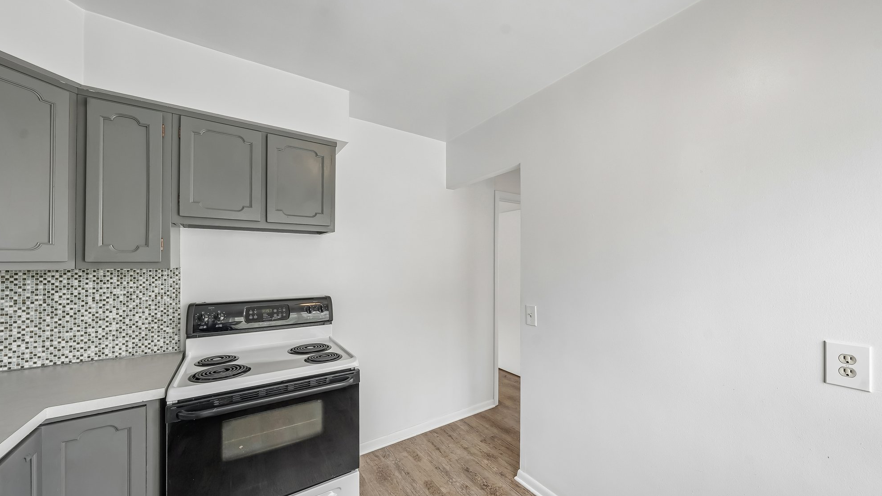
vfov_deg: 78.3
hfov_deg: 110.8
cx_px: 453
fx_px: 304
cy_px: 264
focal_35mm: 13
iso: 400
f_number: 8
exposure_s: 1/25
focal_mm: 12
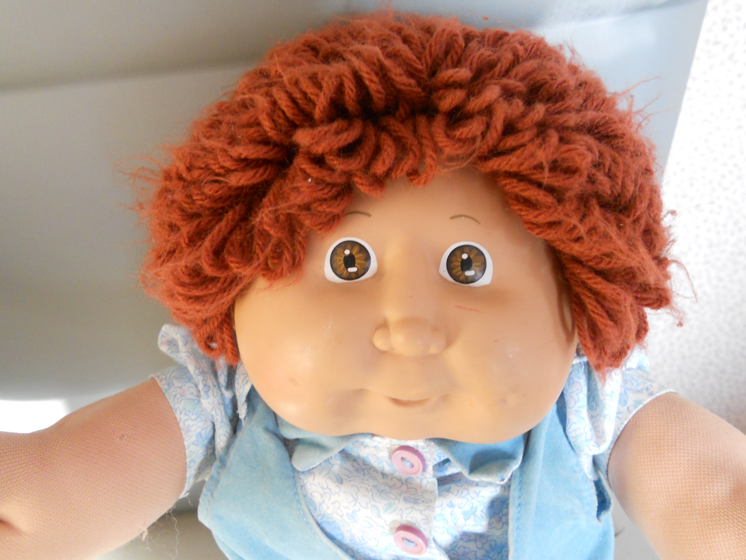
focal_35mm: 32
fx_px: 690
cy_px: 280
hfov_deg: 56.8
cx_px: 373
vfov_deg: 44.2
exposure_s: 1/30
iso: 320
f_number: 3.5
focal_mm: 5.8
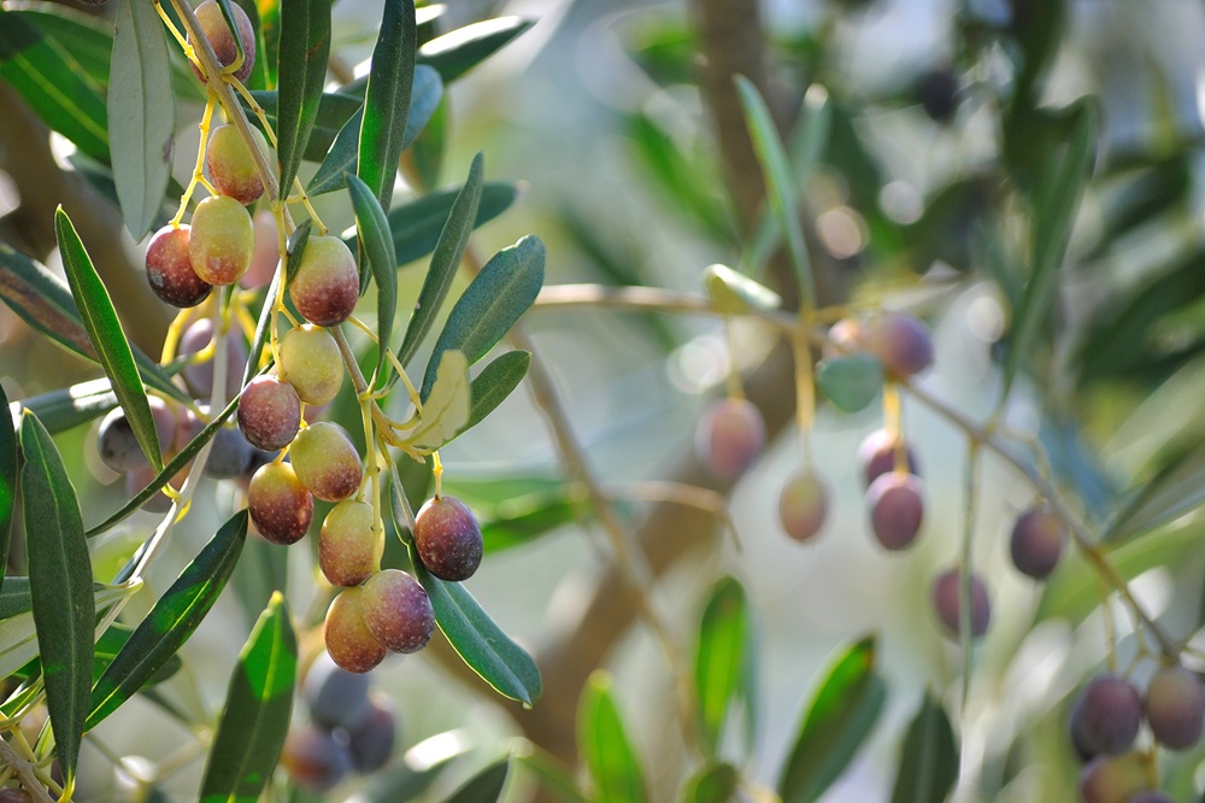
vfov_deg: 7.9
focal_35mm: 174
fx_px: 5822
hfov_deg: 11.8
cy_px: 402
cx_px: 602
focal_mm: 116
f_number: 4.8
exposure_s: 1/160
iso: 100
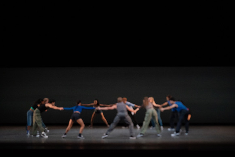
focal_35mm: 97
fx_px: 633
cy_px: 78
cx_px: 118
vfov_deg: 14.1
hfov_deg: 21.0
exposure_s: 1/400
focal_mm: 97
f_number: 5
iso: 8000
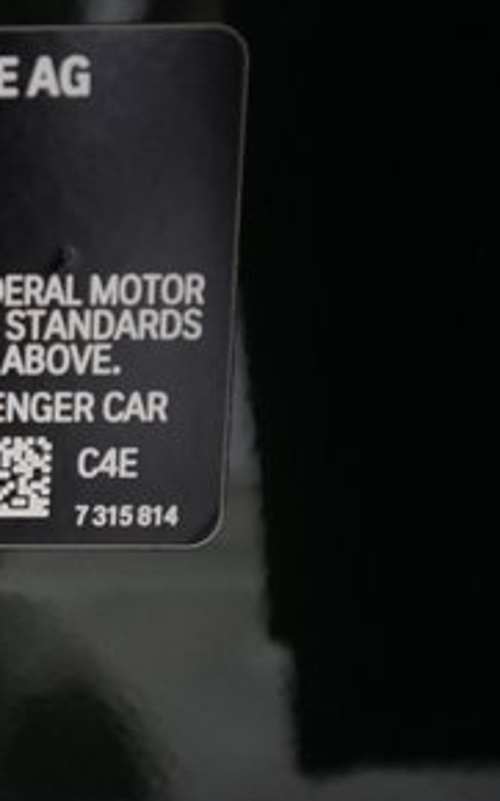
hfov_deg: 17.5
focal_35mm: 63
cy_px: 323
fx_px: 1375
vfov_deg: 32.4
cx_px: -345
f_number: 4.5
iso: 10000
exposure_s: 1/100
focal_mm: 28
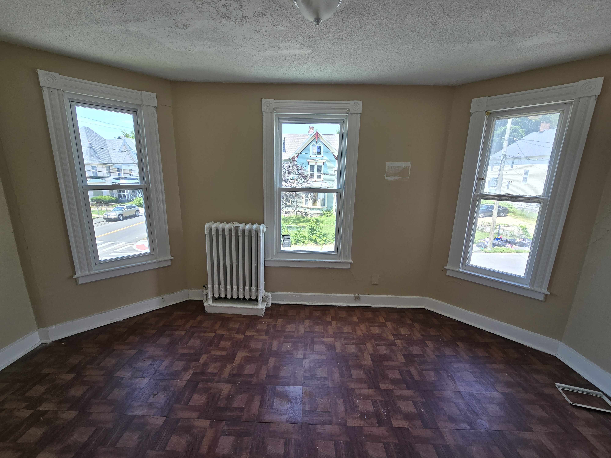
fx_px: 229
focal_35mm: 13
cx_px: 306
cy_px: 229
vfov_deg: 89.9
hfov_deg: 106.2
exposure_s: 1/134
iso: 50
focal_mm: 2.2
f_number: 2.2
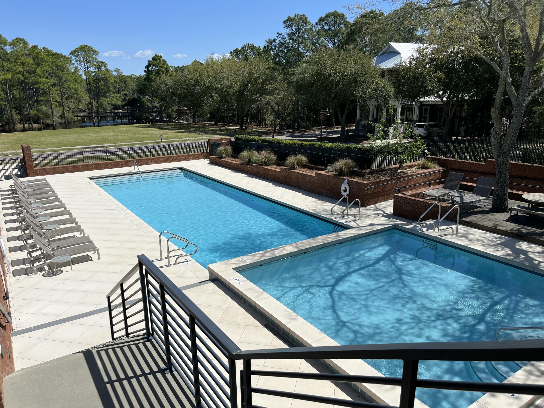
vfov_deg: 53.1
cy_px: 204
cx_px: 272
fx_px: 409
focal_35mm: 26
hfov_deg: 67.3
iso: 50
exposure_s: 1/5076
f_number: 1.6
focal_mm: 5.1
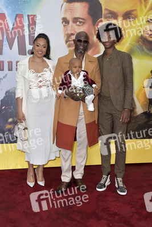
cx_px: 76
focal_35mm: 44
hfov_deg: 30.5
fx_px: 278
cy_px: 114
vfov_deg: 44.5
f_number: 6.3
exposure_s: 1/250
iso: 500
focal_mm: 44
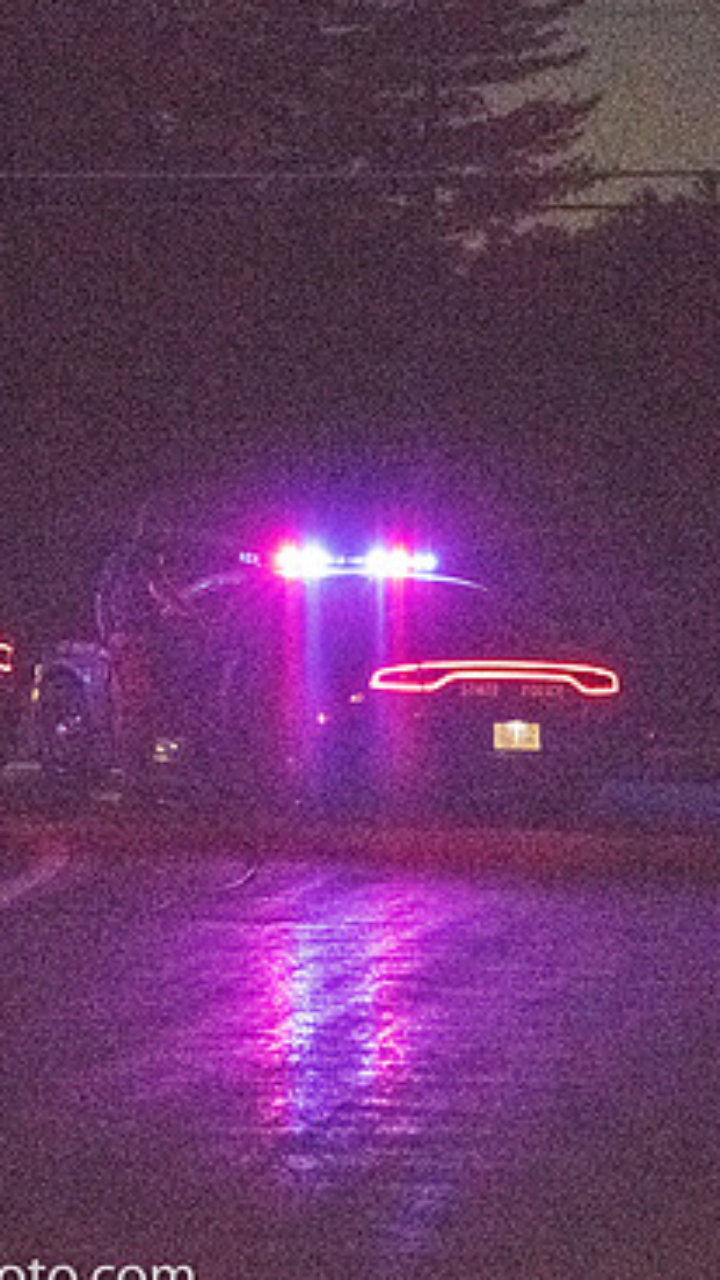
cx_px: 24
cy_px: 635
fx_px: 8587
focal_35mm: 253
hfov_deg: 4.8
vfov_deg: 8.5
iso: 16000
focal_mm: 102
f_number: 4.5
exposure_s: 1/2000
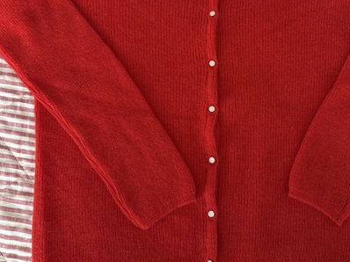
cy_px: 95
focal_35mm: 35
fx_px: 354
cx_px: 220
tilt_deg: -81.1
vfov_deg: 40.3
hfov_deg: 52.1
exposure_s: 1/40
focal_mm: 6.76
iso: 1000
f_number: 1.78
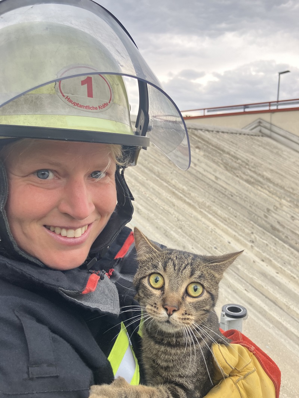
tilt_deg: -8.3
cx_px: 150
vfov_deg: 63.4
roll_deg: +0.4
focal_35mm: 28
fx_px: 322
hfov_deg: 49.8
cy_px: 199
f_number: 1.8
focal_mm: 3.99
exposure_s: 1/172
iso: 32
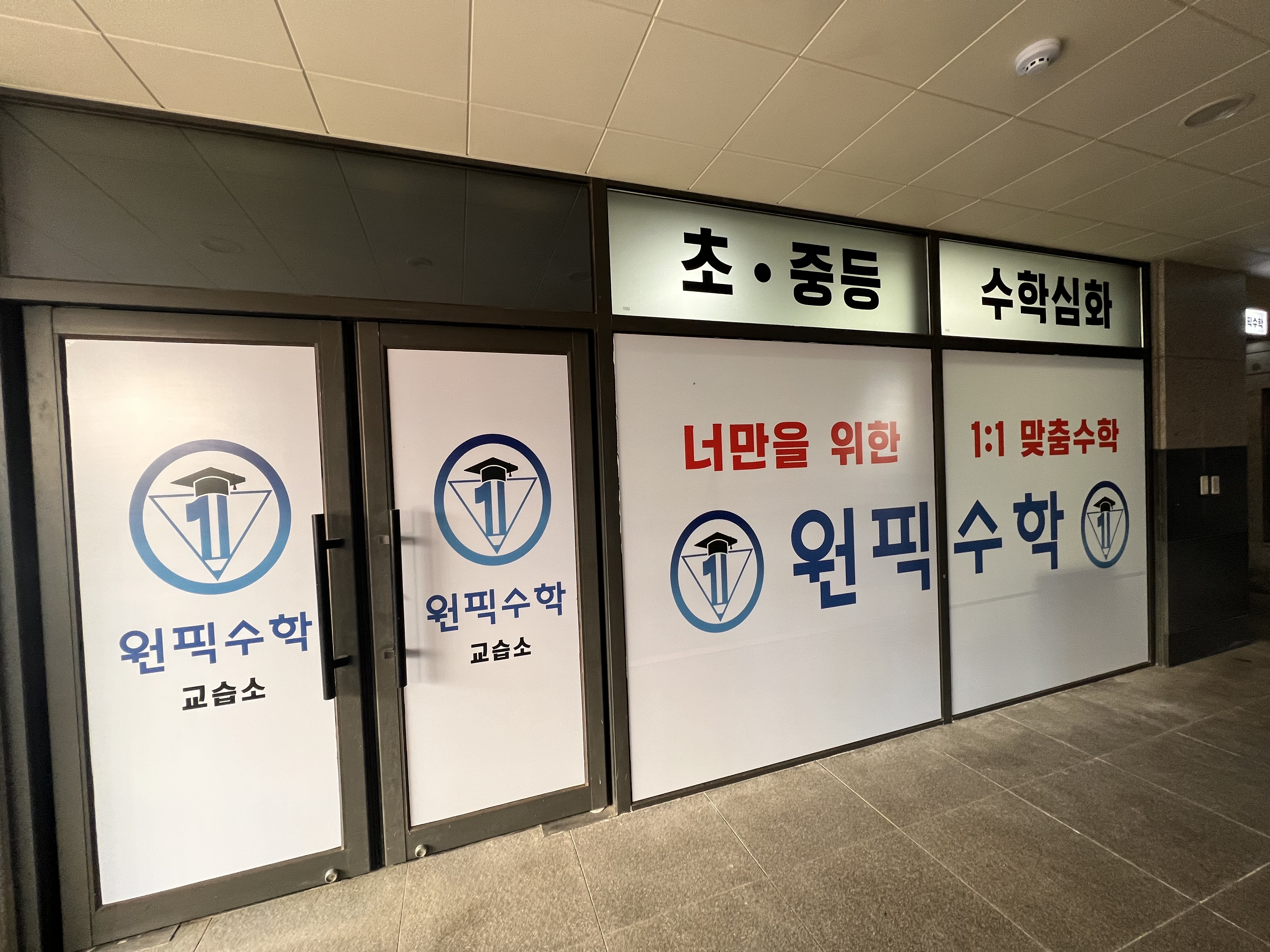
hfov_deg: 106.2
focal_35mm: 13
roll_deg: +2.5
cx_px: 635
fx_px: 477
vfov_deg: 89.9
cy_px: 476
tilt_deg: -0.5
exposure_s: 1/120
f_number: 1.8
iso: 200
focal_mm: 1.57
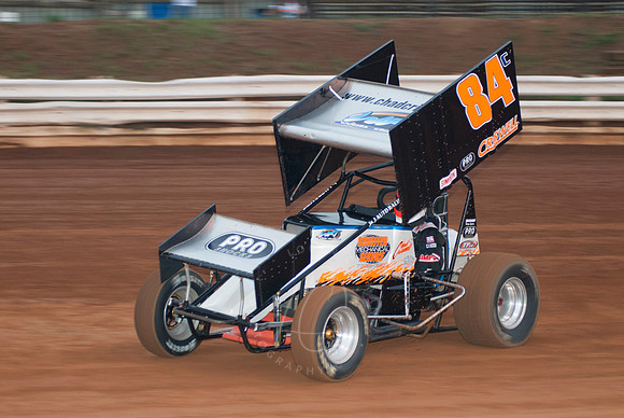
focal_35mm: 120
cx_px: 312
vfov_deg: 11.4
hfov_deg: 17.0
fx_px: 2082
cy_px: 209
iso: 400
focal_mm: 80
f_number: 3.2
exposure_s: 1/320
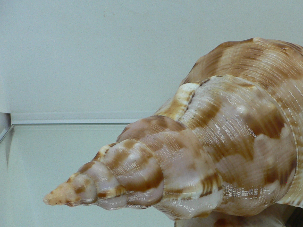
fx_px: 525
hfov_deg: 31.1
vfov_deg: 24.3
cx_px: 257
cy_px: 144
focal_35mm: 60
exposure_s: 1/60
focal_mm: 4.6
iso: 80
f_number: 2.8
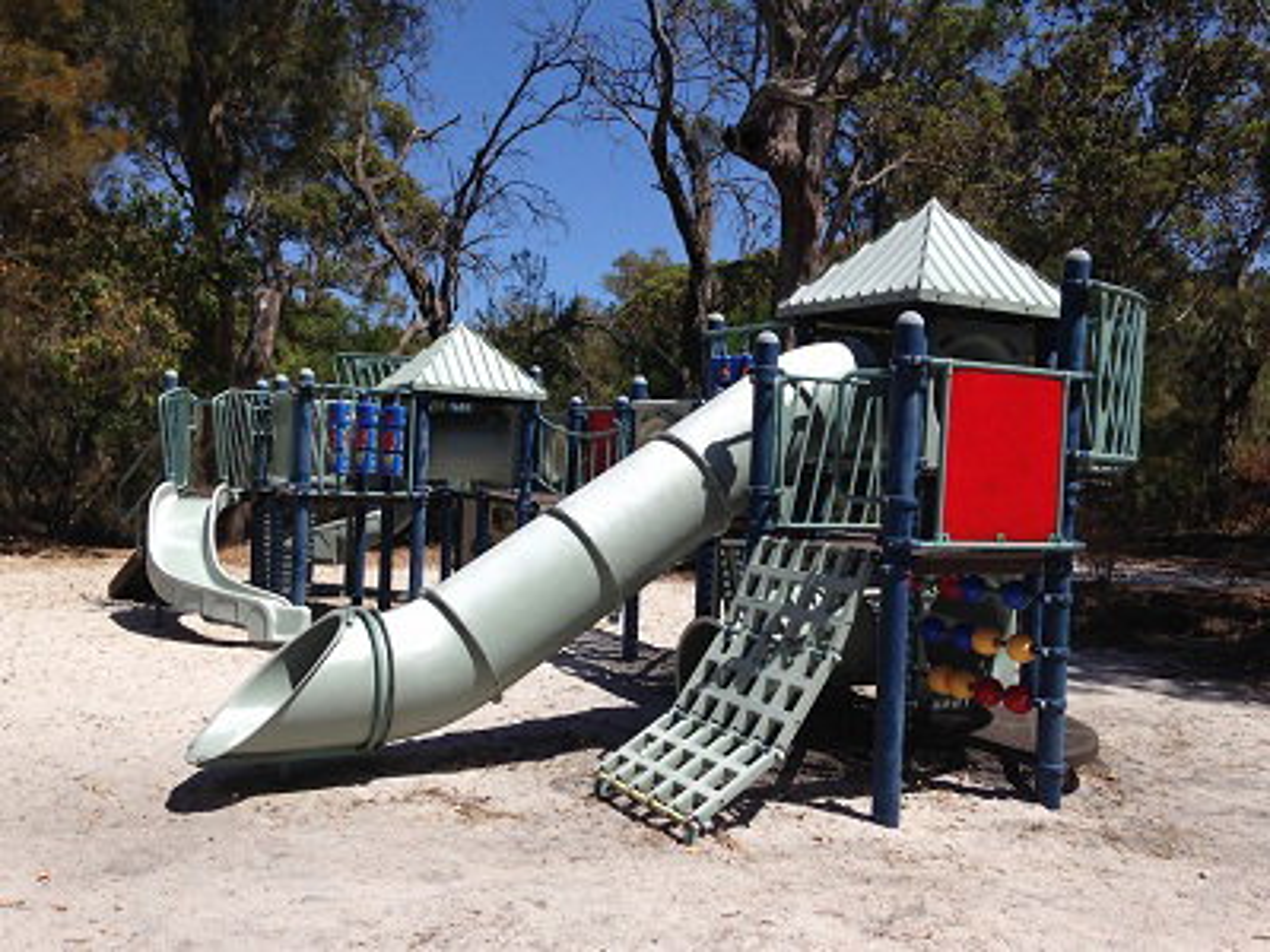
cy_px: 476
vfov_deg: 42.9
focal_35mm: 33
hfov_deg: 55.4
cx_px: 635
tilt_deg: -1.4
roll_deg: -0.4
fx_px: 1211
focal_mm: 4.12
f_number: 2.4
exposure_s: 1/2169
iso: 50
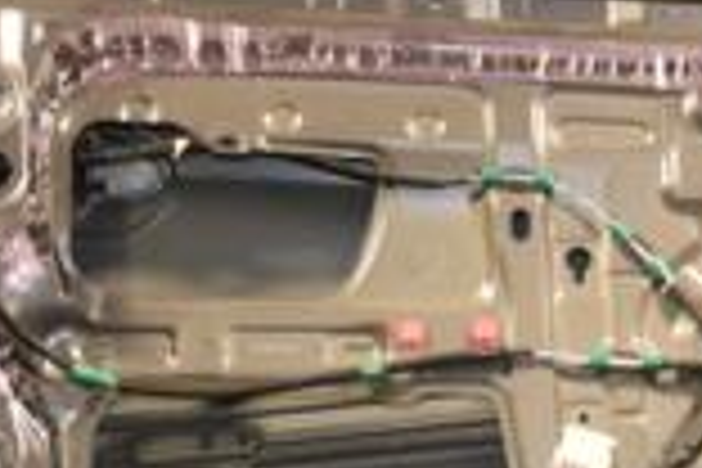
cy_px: 189
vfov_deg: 11.3
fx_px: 2358
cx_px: 608
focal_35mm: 121
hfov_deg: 16.7
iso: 800
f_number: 5.6
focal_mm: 21
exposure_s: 1/200
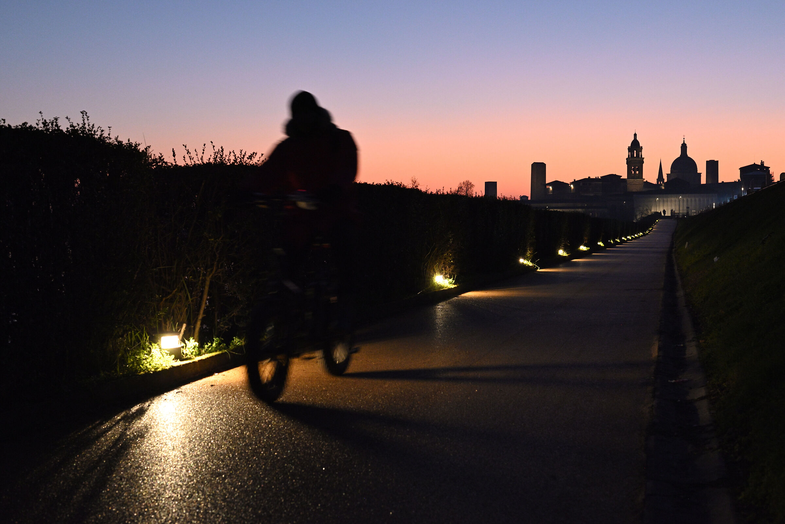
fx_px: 1091
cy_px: 262
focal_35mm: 50
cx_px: 392
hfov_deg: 39.6
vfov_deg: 27.0
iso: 4000
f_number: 7.1
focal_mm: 50
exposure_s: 1/30
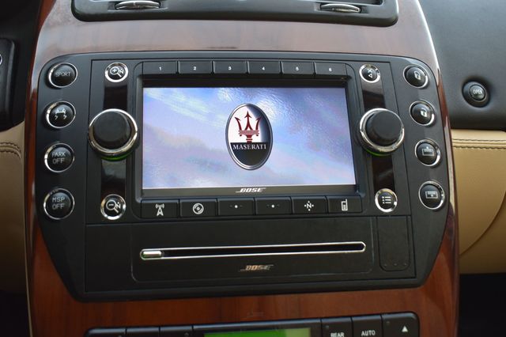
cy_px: 168
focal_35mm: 38
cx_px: 253
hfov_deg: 51.3
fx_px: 527
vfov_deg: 35.5
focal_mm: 25
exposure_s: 1/15
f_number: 6.3
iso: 500
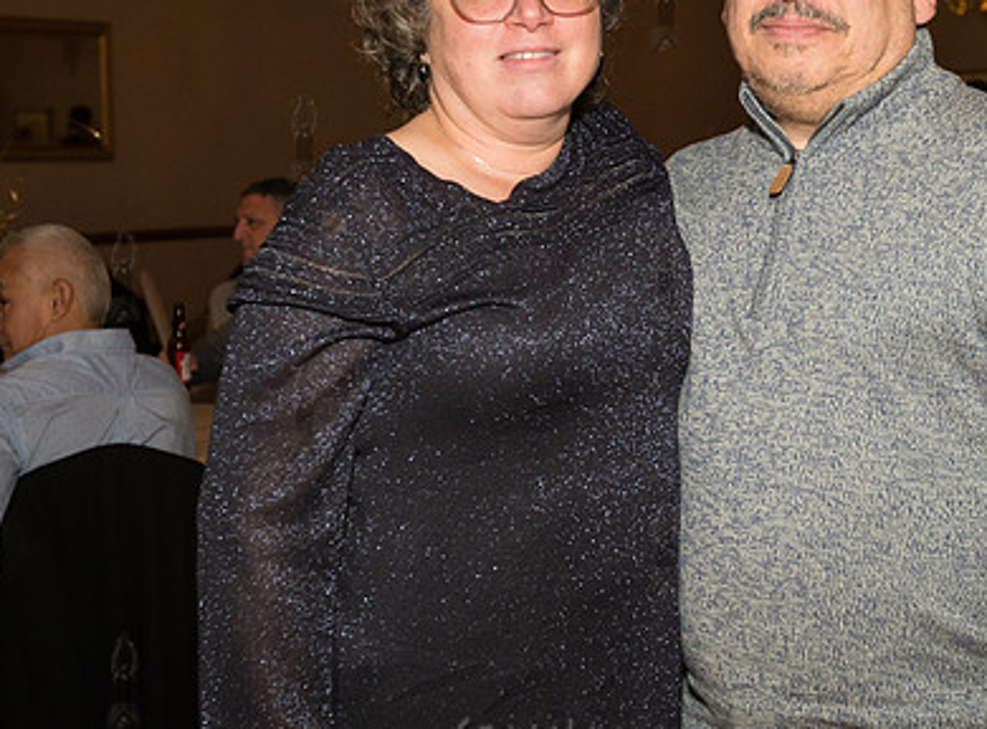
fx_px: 2098
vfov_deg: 19.7
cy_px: 332
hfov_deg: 26.4
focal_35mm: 74
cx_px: 632
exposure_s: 1/320
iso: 1600
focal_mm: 42
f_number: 4.5
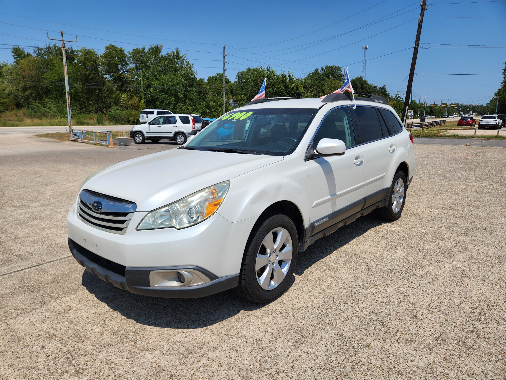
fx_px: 336
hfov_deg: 73.9
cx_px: 253
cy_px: 190
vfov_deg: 58.9
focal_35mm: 23
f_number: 1.8
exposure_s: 1/3134
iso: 20
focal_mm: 5.4
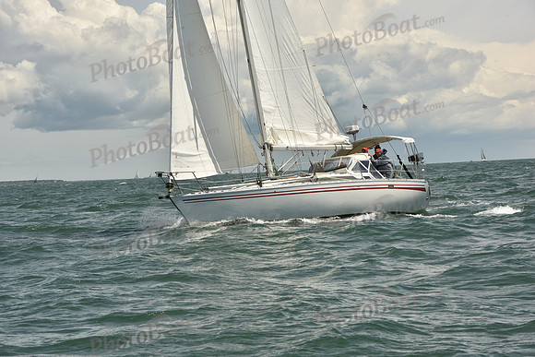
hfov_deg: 17.1
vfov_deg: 11.4
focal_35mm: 120
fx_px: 1784
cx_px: 268
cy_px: 178
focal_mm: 120
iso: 320
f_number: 13
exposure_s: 1/800
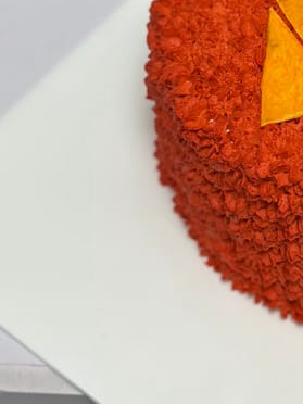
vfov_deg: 14.8
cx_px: 374
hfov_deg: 11.0
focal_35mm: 132
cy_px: 30
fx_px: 1541
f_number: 1.78
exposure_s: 1/138
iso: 80
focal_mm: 6.86
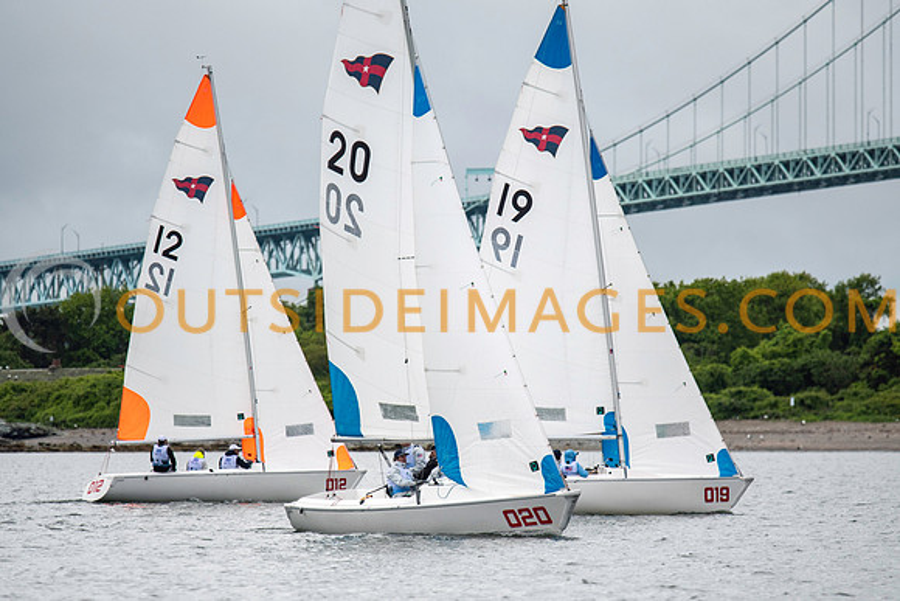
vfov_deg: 3.0
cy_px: 300
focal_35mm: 454
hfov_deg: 4.5
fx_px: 11343
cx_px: 450
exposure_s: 1/3200
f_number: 4
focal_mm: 300
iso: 250
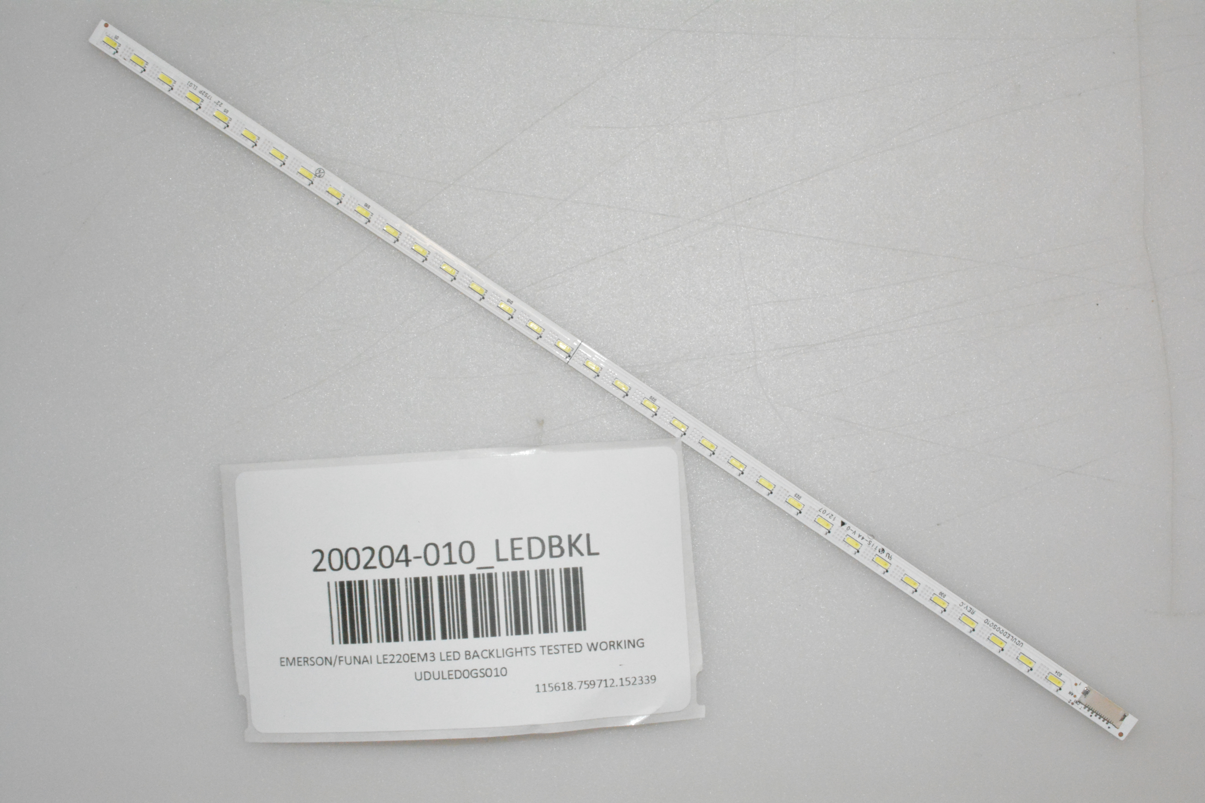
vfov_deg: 29.9
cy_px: 402
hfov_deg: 43.6
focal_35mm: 45
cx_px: 602
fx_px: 1506
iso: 6400
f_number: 29
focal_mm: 30
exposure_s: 1/200
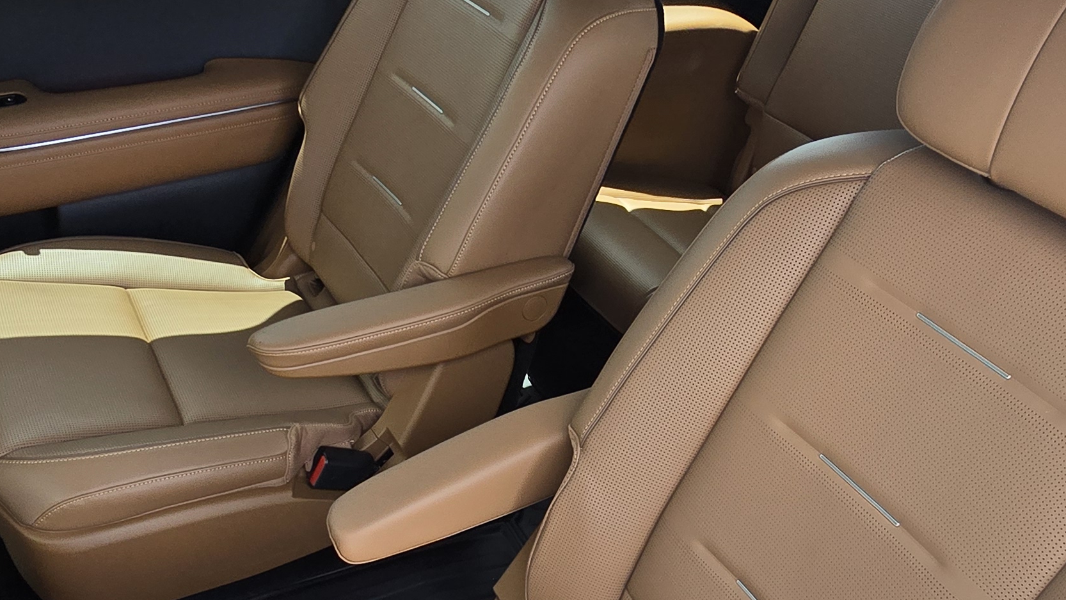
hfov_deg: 58.0
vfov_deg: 34.0
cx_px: 536
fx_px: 961
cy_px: 441
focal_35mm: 34
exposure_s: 1/359
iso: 100
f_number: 2.2
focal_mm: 2.2
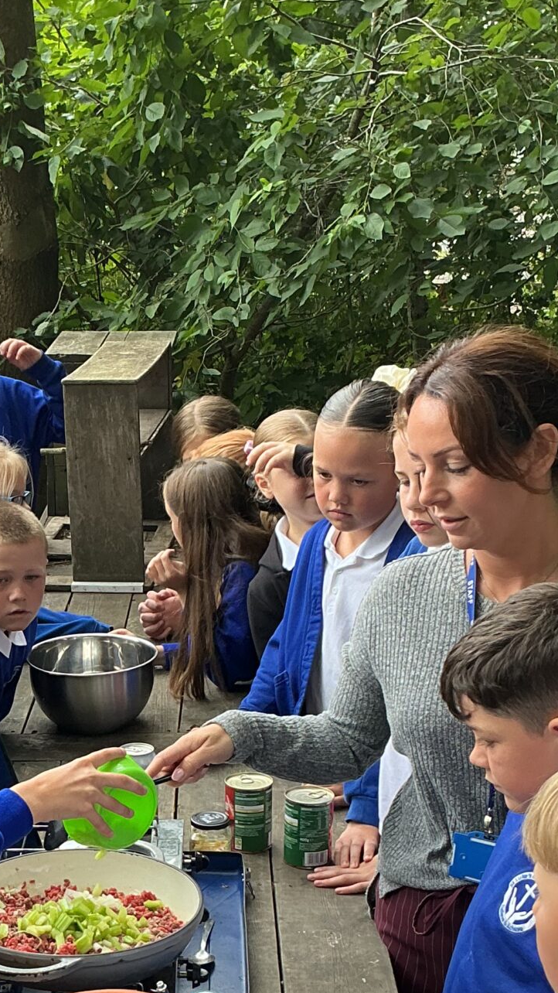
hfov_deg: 18.9
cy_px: 726
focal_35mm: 63
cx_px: 114
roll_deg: -1.3
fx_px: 1658
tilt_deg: -20.0
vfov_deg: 32.8
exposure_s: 1/120
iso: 50
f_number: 1.8
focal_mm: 3
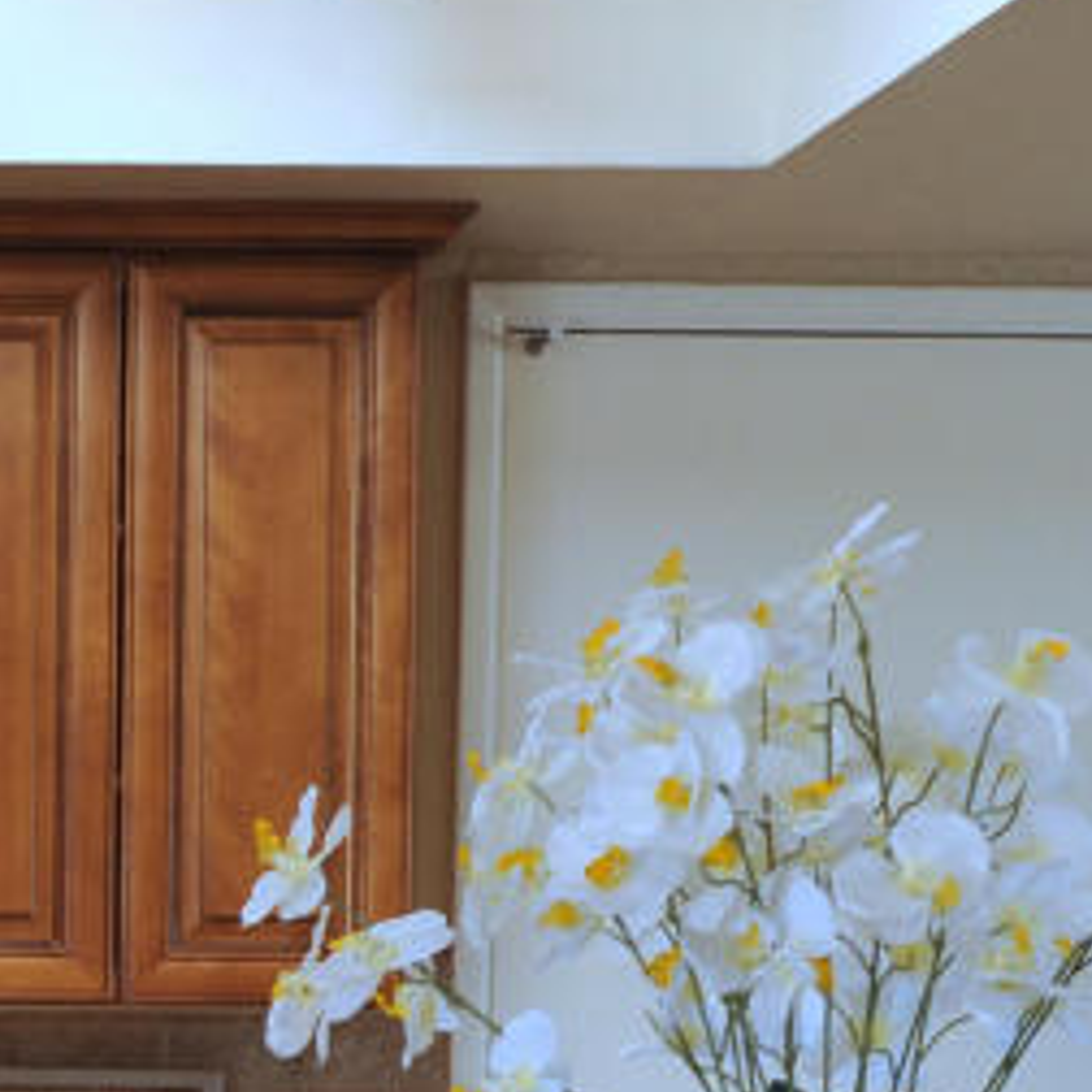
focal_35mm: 136
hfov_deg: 12.1
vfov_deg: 12.4
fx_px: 4854
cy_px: 1495
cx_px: -693
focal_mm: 35
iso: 800
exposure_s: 1/40
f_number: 7.1
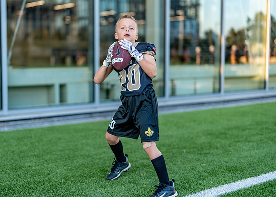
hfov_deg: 33.7
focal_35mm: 58
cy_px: 89
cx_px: 113
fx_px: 455
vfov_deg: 24.4
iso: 200
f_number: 1.2
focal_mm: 50
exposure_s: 1/1000
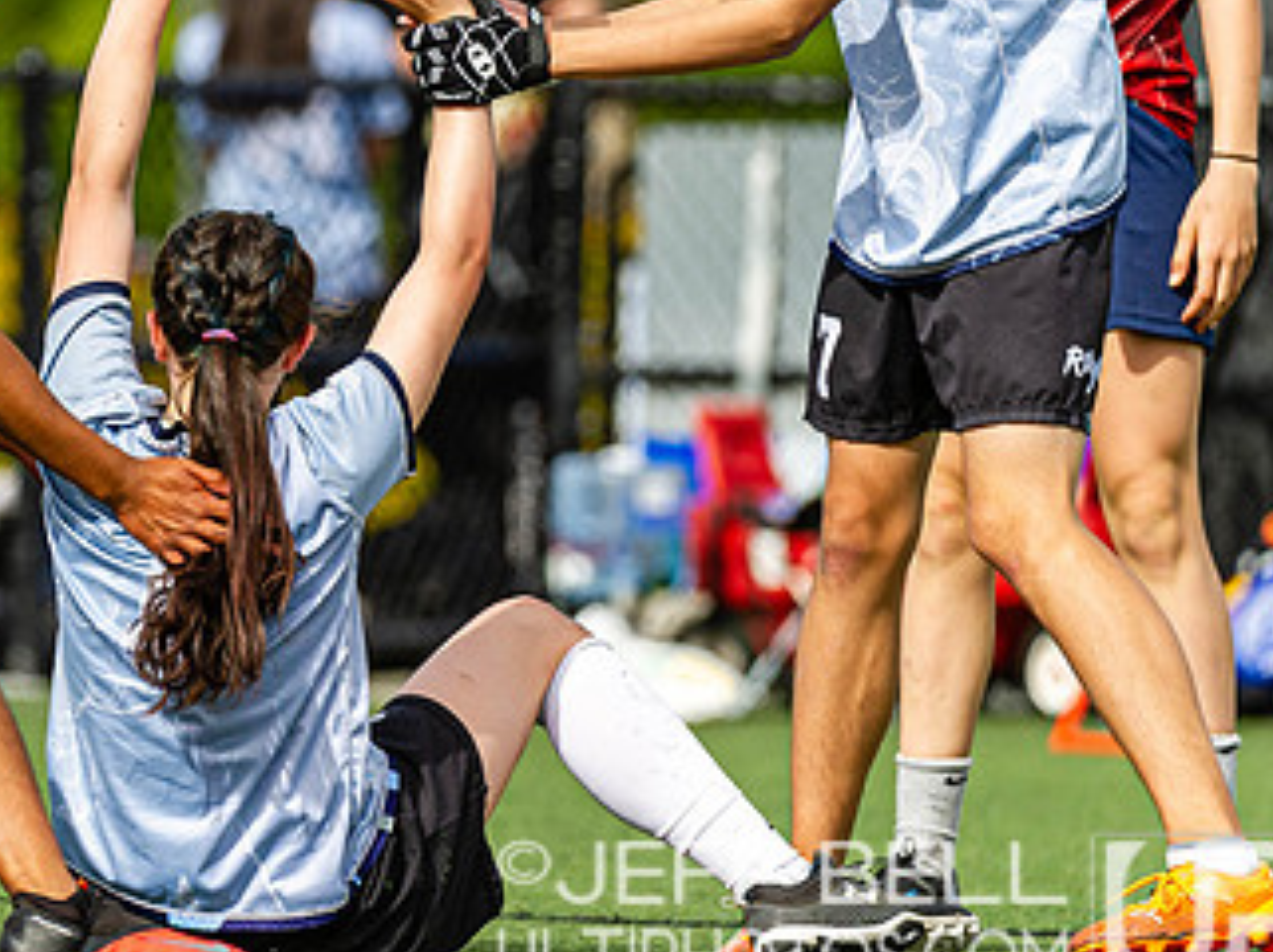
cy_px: 332
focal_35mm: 564
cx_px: 327
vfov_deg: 2.6
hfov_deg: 3.5
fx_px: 20718
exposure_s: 1/1000
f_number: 4
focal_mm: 300
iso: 200
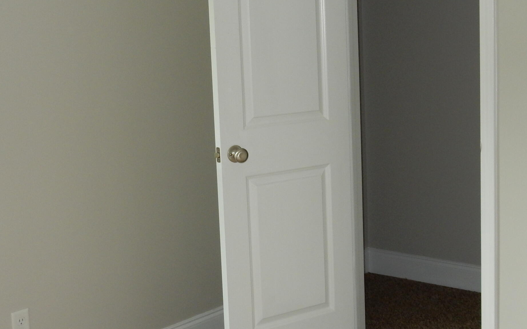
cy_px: 140
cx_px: 278
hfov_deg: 33.0
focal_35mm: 62
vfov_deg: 20.9
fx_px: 891
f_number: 4
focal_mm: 6.4
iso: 200
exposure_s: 1/30
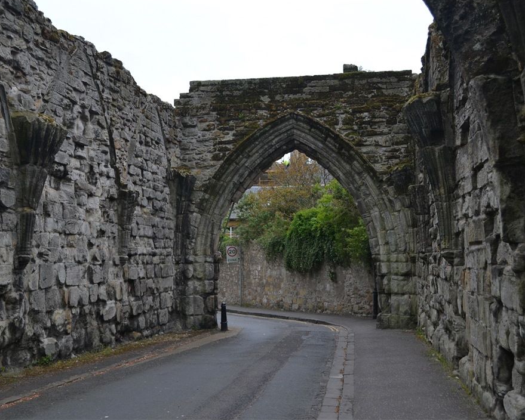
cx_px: 243
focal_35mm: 48
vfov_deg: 31.5
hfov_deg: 38.7
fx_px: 746
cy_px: 208
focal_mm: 28
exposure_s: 1/125
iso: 160
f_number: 5.6
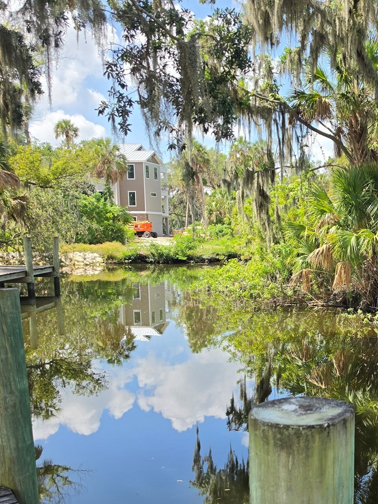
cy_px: 318
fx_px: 582
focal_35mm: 40
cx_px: 317
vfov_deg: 46.3
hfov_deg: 34.5
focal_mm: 6.5
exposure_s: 1/3084
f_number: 1.4
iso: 64
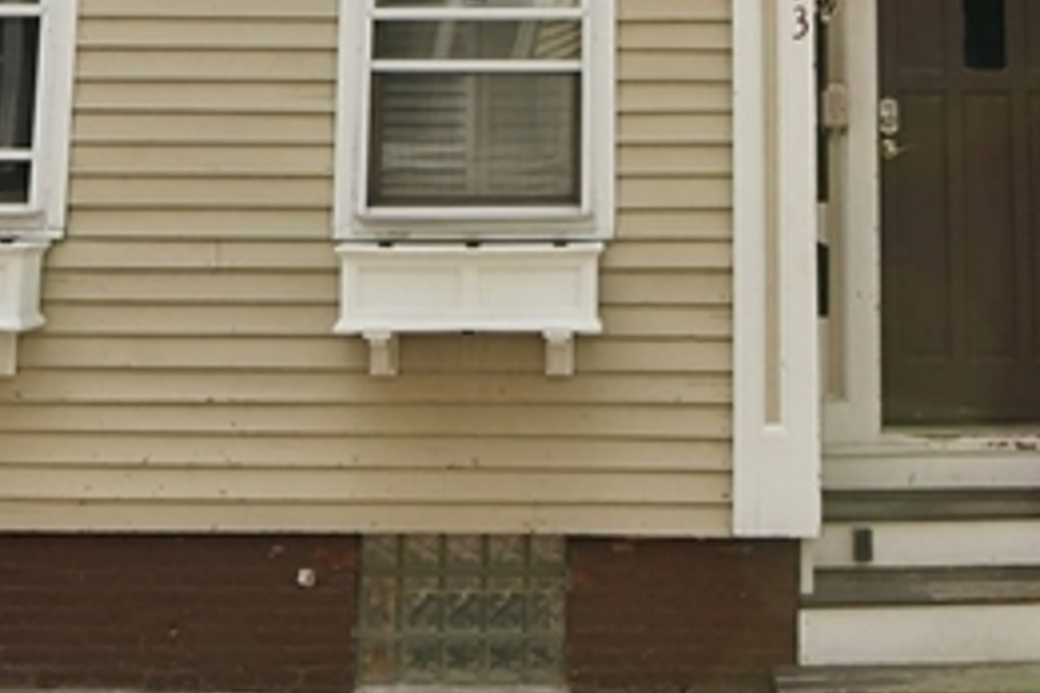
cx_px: 570
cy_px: -643
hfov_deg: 36.2
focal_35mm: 55
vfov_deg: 18.0
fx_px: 1589
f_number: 9
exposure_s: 1/1000
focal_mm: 14
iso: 640
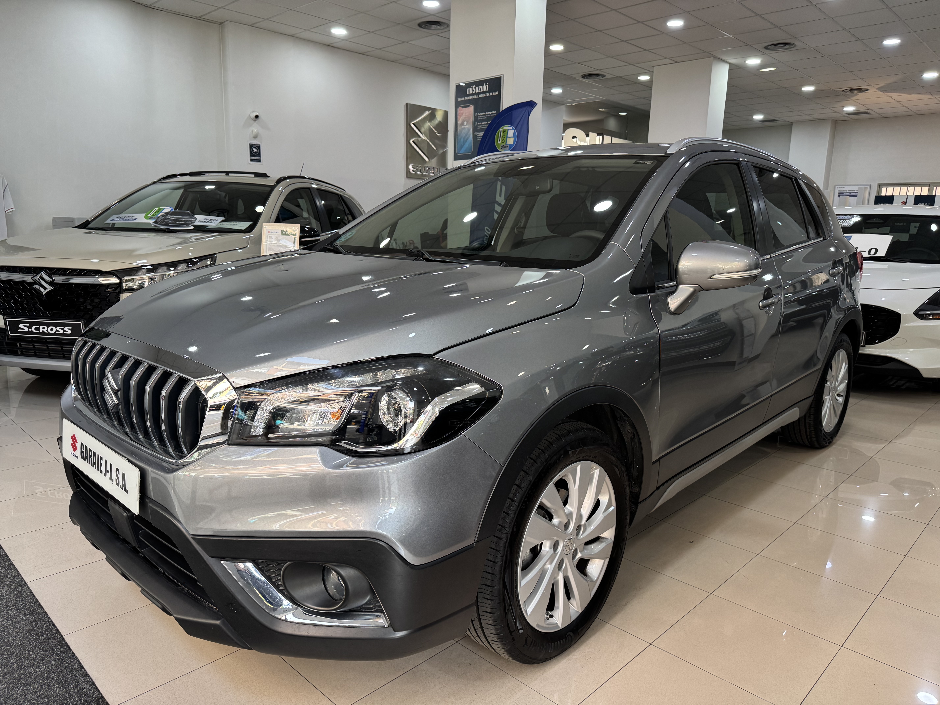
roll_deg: -1.4
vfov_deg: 56.8
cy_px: 352
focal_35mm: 24
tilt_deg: -10.5
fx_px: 652
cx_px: 470
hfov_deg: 71.6
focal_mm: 6.76
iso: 160
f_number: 1.78
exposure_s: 1/100
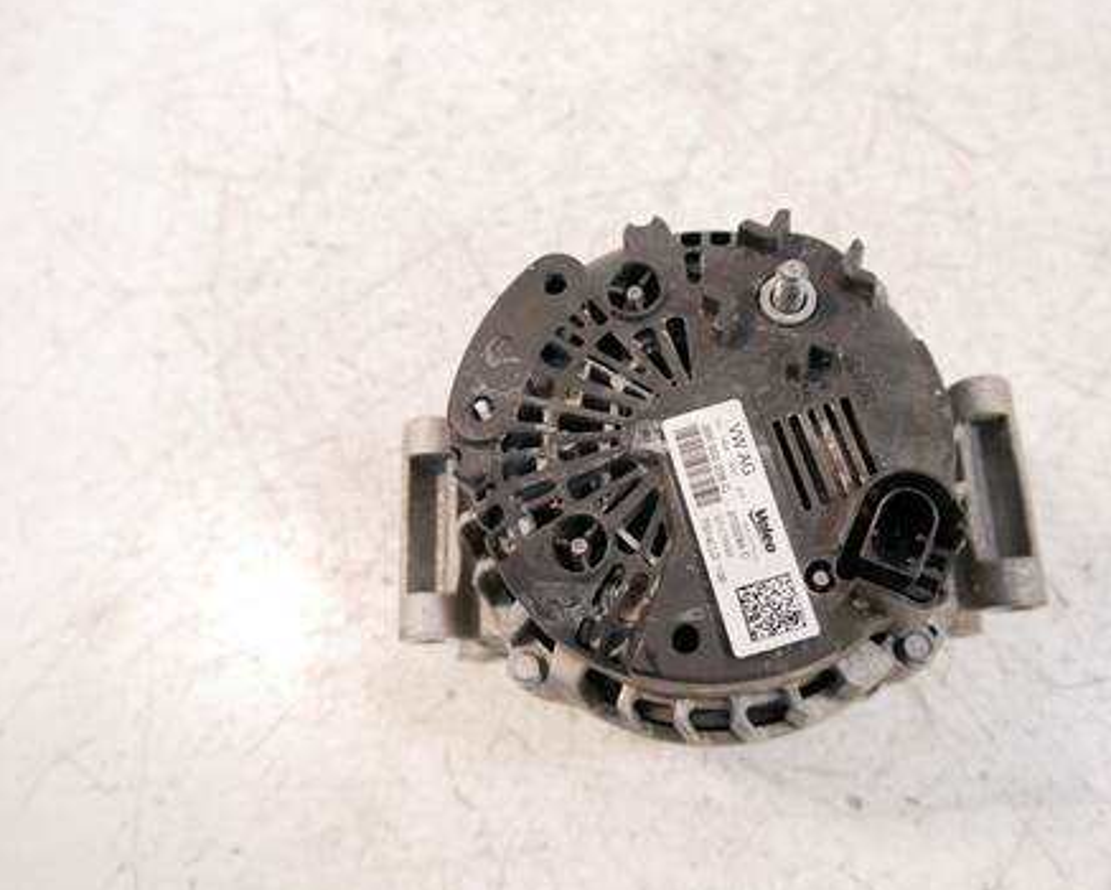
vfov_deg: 48.5
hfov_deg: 58.7
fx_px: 987
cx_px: 605
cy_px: 445
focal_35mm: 30
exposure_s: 1/60
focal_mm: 14
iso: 640
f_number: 3.5
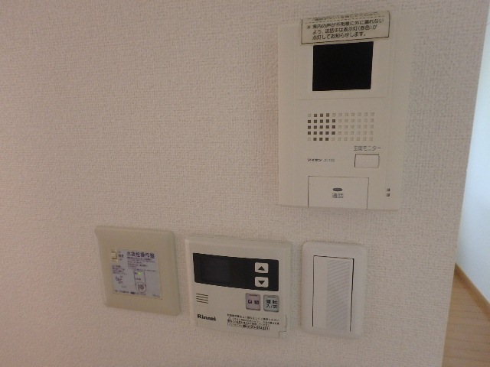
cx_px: 245
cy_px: 184
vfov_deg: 63.4
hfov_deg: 79.0
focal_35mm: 21
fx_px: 297
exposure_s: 1/30
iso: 320
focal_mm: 3.7
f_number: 3.5
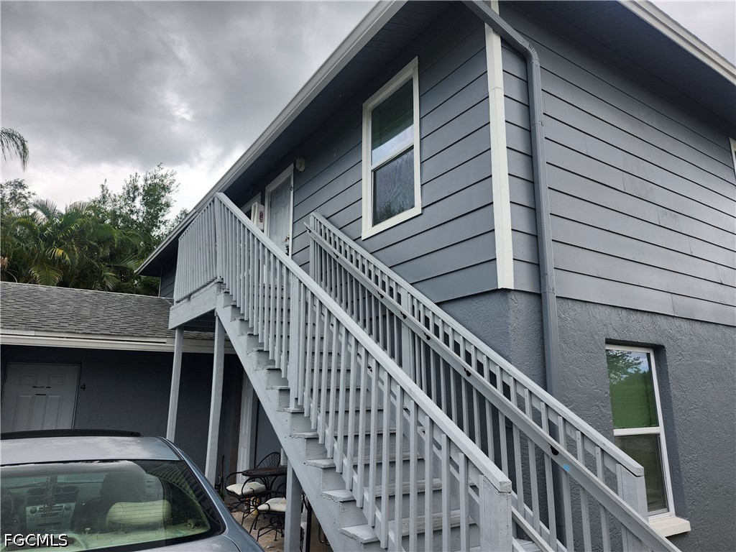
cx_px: 368
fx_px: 489
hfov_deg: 73.9
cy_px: 276
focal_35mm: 23
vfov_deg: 58.9
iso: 25
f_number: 1.8
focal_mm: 5.54
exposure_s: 1/603
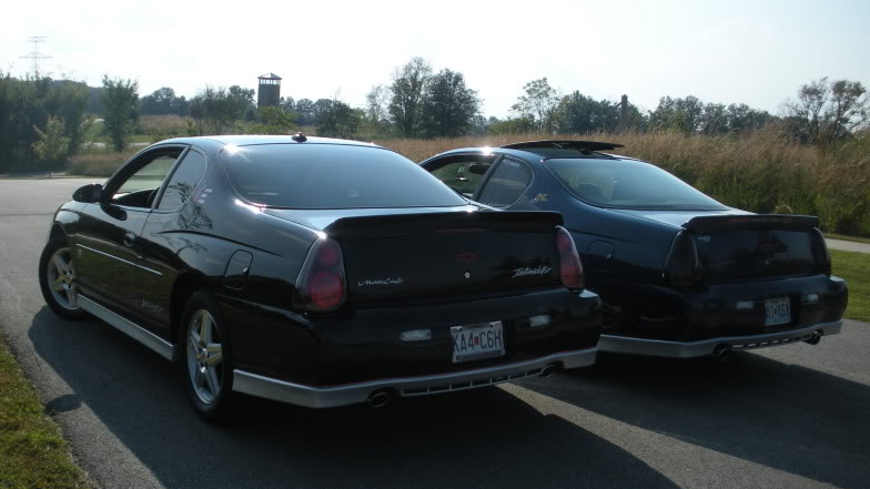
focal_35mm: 40
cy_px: 235
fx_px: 923
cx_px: 427
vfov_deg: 29.7
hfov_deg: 50.5
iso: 64
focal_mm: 6.3
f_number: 3.5
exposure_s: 1/926
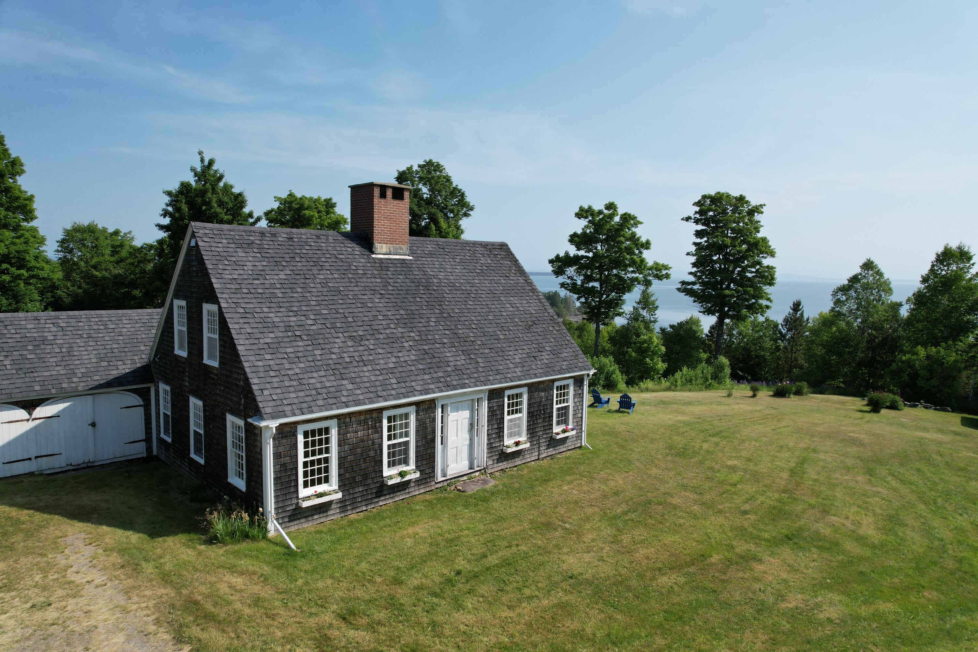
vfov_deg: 57.2
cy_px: 326
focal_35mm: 22
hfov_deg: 78.6
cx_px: 489
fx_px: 598
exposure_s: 1/2500
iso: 130
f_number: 2.8
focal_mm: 8.38
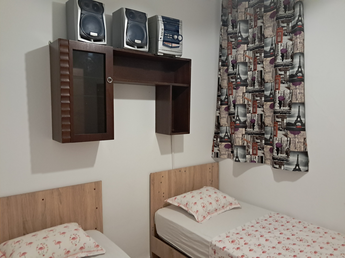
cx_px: 172
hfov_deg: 65.3
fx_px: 269
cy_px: 129
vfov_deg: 51.4
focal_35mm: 27
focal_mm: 4
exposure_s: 1/60
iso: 640
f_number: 1.8
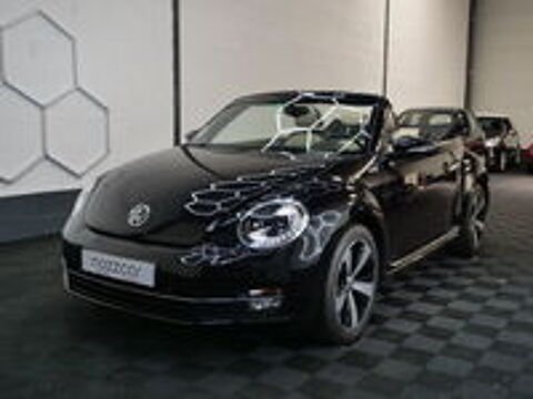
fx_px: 585
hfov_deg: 49.0
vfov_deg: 37.7
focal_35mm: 38
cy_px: 200
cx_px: 266
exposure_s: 1/60
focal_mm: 19
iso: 250
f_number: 3.2
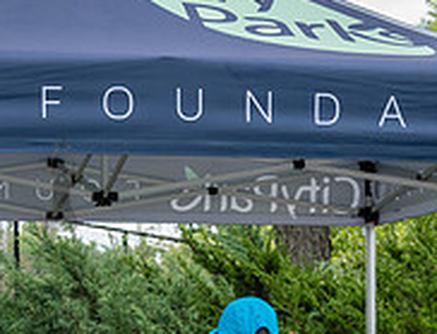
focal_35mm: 138
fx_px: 1754
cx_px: 72
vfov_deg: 10.6
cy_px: 454
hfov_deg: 14.1
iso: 200
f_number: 4.5
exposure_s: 1/400
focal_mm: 38
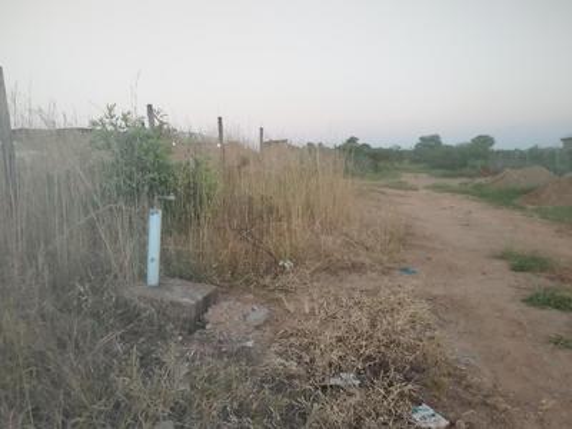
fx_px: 430
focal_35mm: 26
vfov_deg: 53.1
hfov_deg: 67.3
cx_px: 286
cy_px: 214
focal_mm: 4.95
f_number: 1.9
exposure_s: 1/100
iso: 799
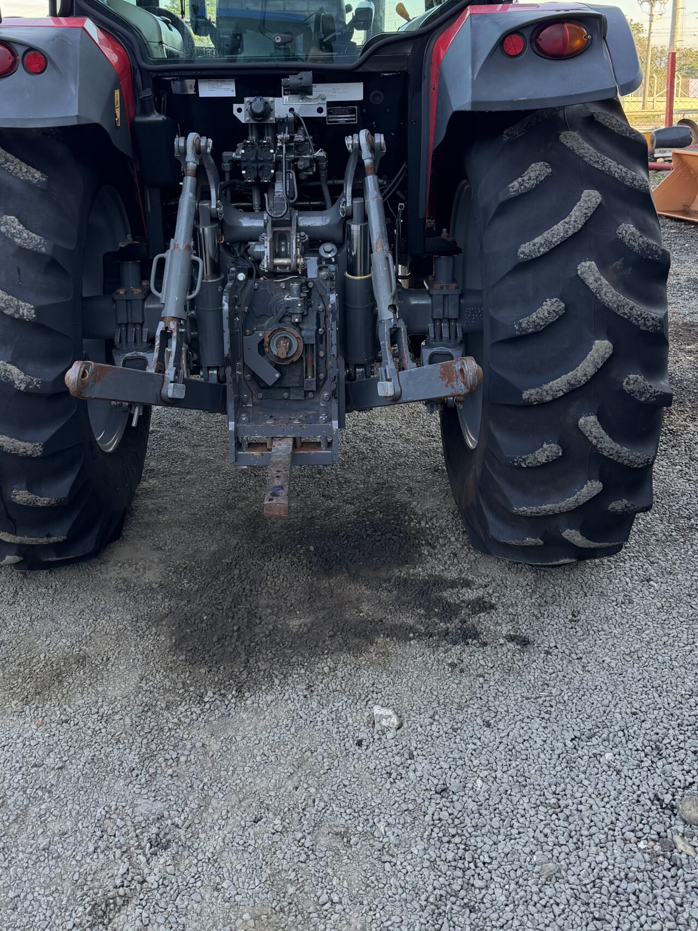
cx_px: 297
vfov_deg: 49.7
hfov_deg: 39.6
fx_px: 968
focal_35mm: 36
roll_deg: -0.7
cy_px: 259
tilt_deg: -10.6
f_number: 1.78
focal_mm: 6.76
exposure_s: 1/230
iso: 80
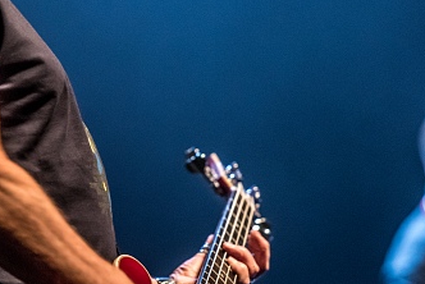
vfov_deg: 3.8
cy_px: 111
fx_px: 4230
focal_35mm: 358
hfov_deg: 5.8
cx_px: 177
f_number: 2.8
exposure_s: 1/80
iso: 3200
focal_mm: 165
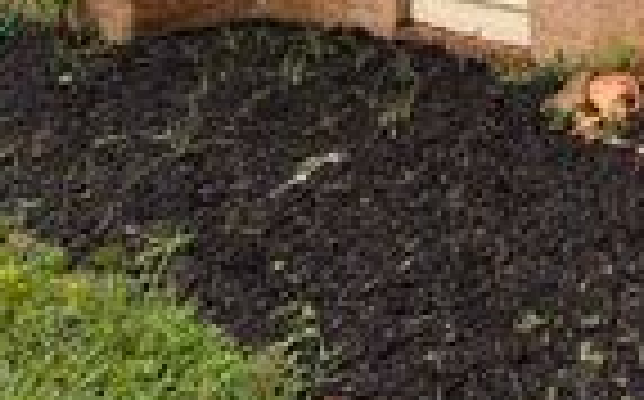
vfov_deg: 19.8
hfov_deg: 32.9
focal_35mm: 52
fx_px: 912
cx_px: 748
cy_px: -272
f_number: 2.2
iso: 50
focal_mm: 2.22
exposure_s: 1/502
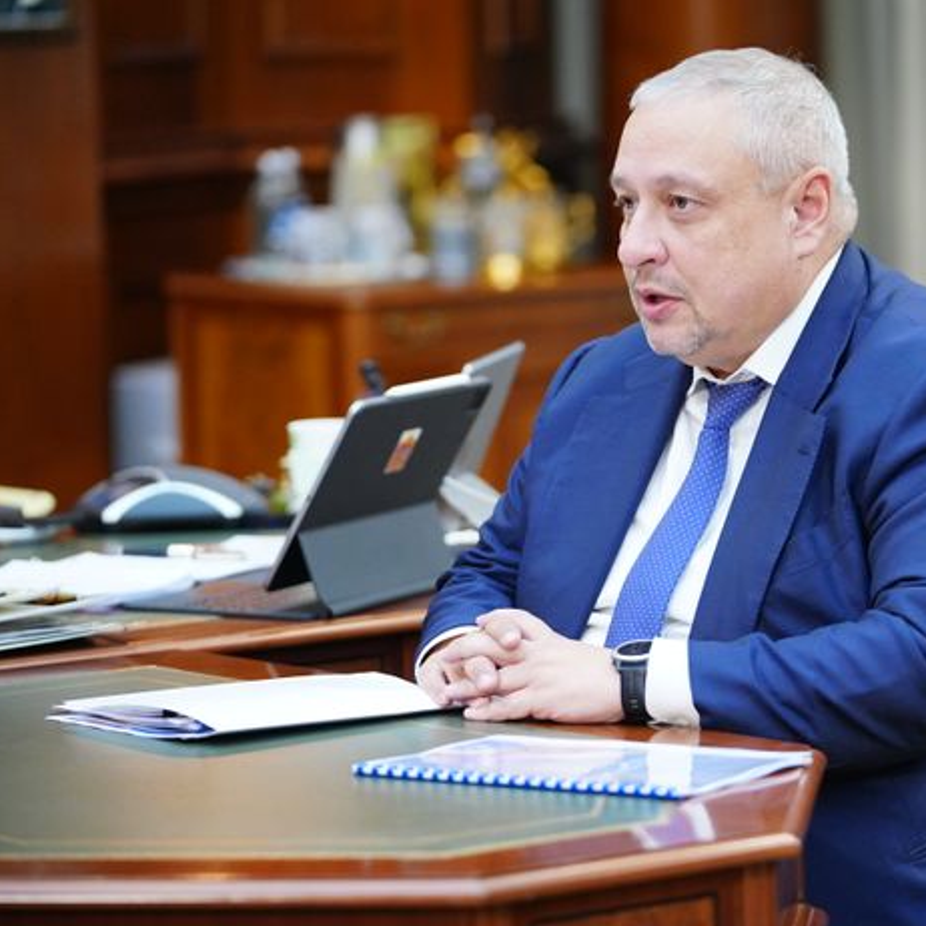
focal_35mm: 176
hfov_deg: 9.9
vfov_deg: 9.9
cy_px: 465
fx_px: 5327
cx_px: 680
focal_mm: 137
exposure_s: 1/200
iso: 4000
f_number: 3.2
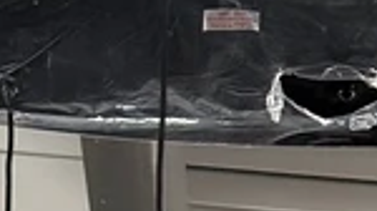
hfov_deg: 7.8
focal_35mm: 275
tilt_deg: +21.3
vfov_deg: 4.0
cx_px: 334
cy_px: 992
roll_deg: +0.0
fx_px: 2746
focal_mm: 6.8
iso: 250
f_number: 1.8
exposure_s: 1/50
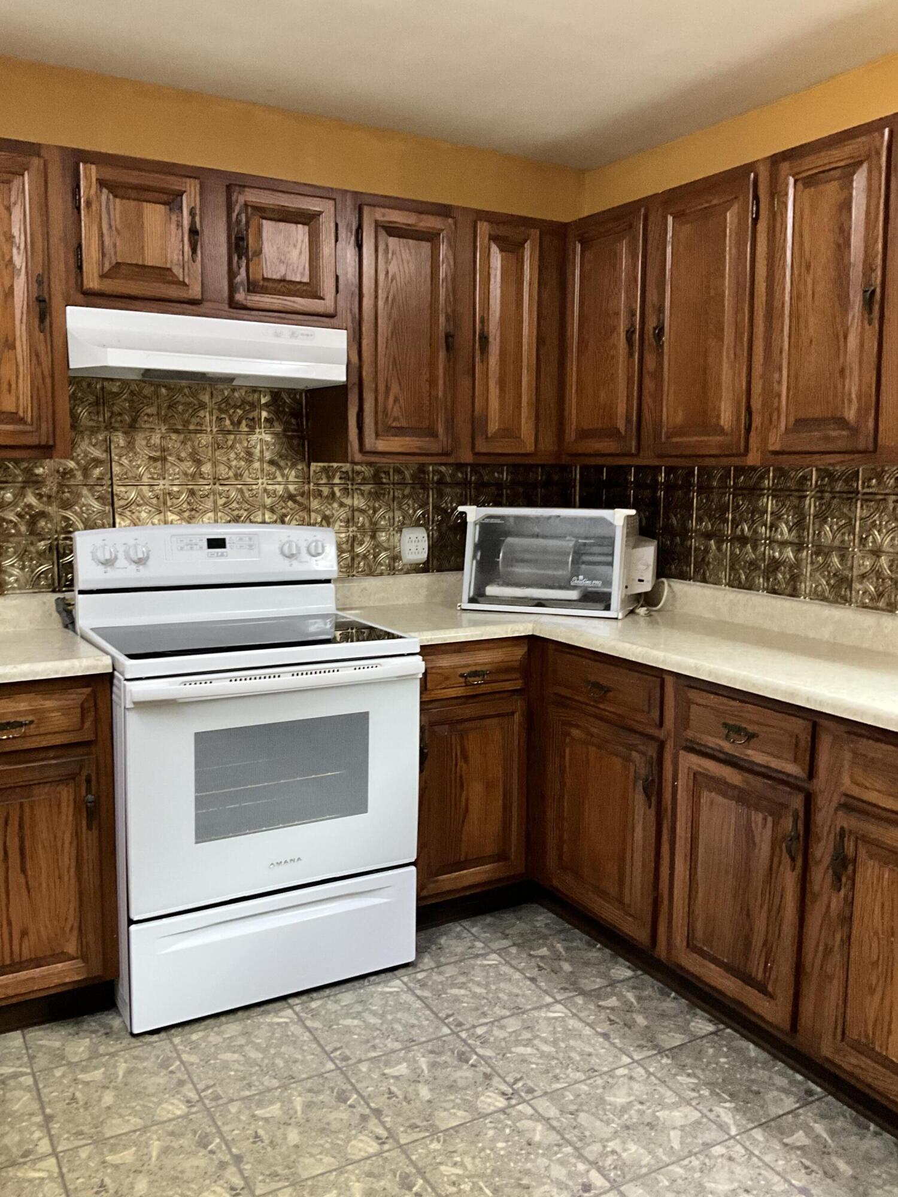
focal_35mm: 29
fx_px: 1003
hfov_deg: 48.2
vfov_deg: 61.7
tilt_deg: -8.7
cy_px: 598
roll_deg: +0.3
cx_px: 449
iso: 250
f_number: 1.8
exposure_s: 1/60
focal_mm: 3
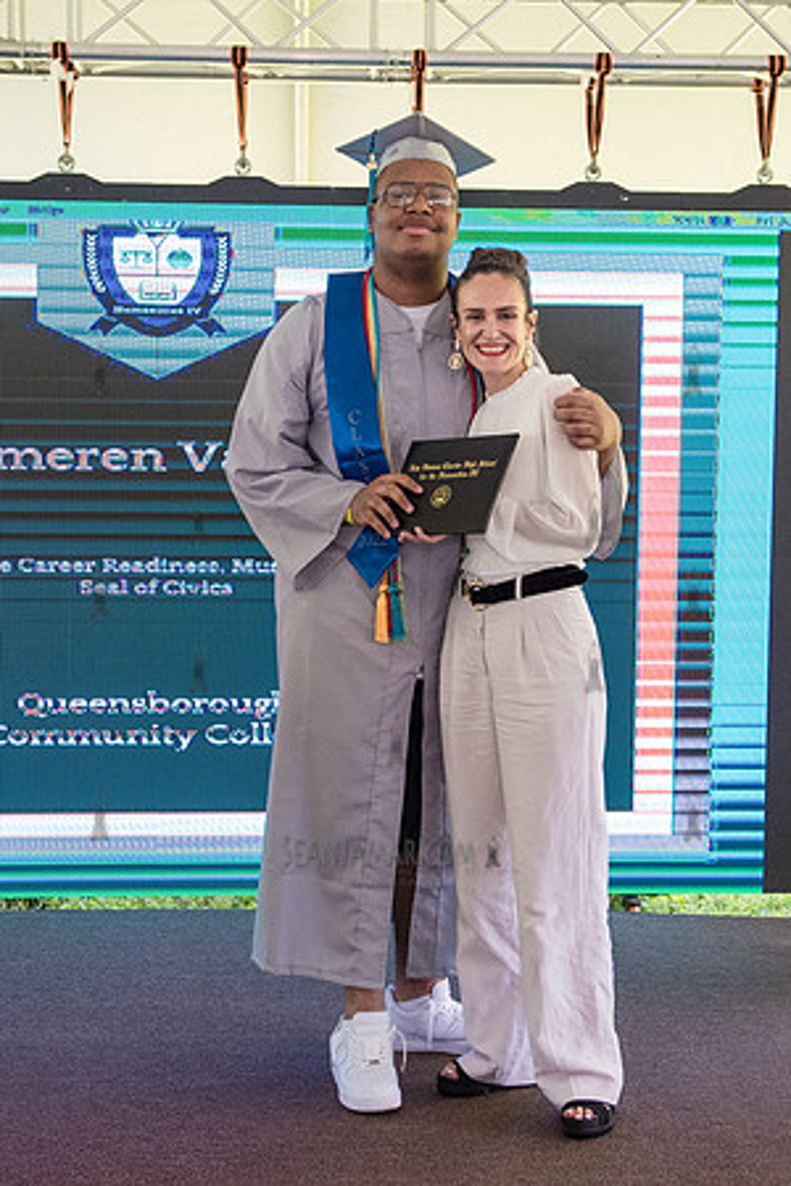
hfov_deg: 22.6
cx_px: 418
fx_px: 1981
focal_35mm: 60
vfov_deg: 33.3
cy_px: 564
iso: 2500
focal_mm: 38
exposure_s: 1/800
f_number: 4
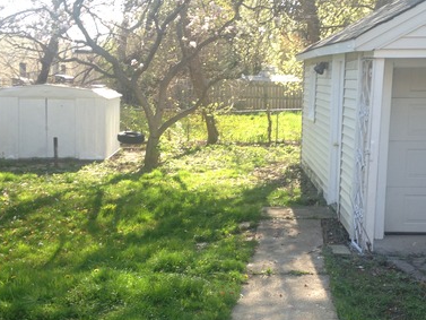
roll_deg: +0.1
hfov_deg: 34.3
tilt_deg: -10.1
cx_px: 236
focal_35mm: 56
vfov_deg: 26.1
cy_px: 170
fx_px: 689
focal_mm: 4.12
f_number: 2.4
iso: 50
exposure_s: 1/206
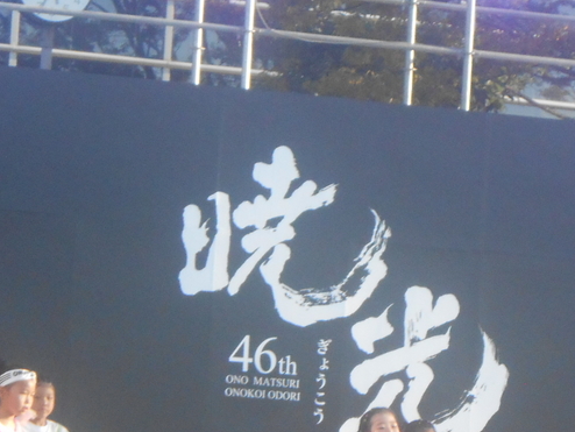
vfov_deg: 5.8
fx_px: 4238
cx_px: 454
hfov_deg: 7.8
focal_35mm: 255
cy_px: 345
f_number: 5
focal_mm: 18.7
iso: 400
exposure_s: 1/320
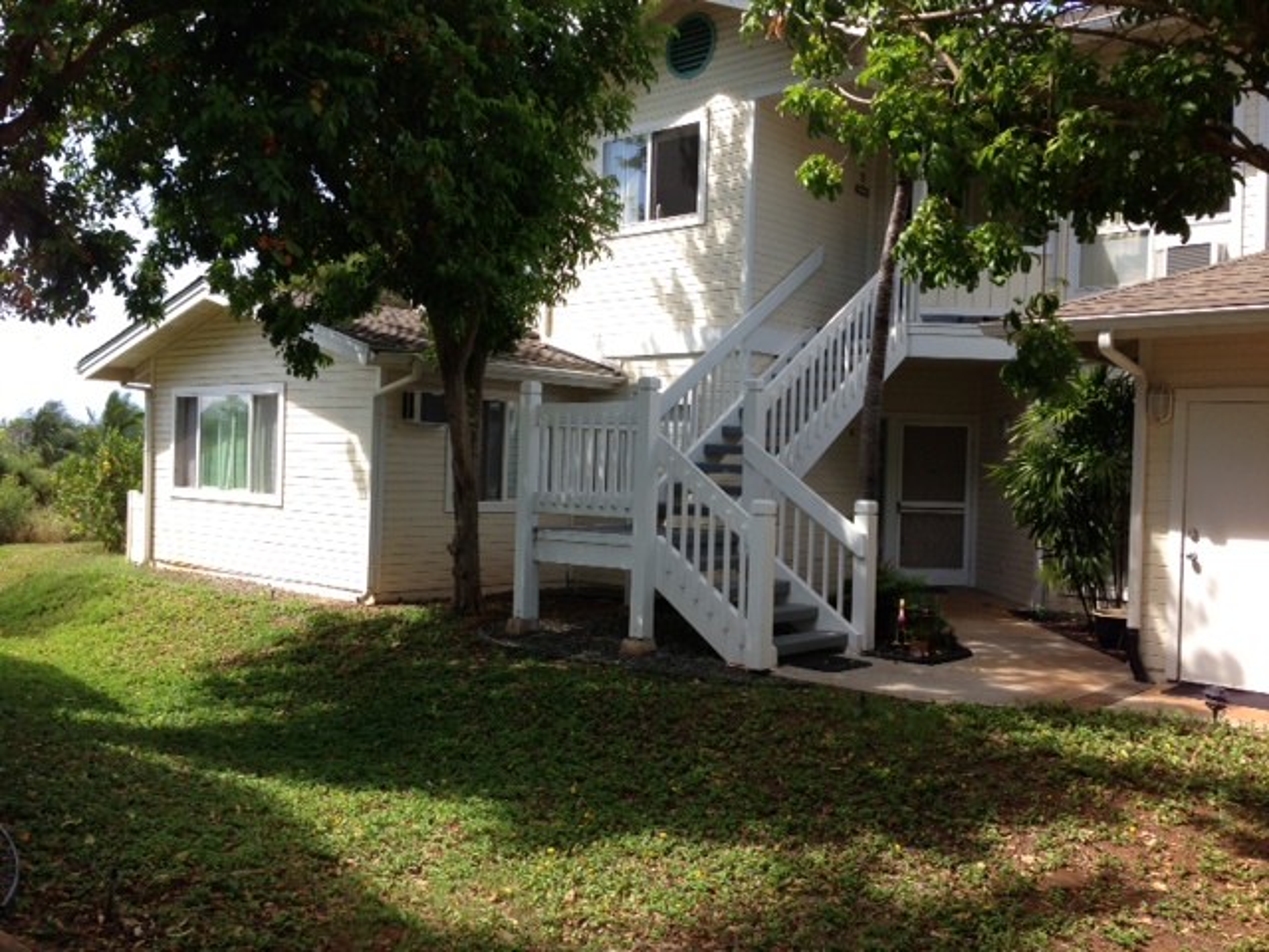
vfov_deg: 42.9
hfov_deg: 55.4
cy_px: 476
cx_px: 634
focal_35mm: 33
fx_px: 1210
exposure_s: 1/471
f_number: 2.4
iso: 50
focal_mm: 4.13
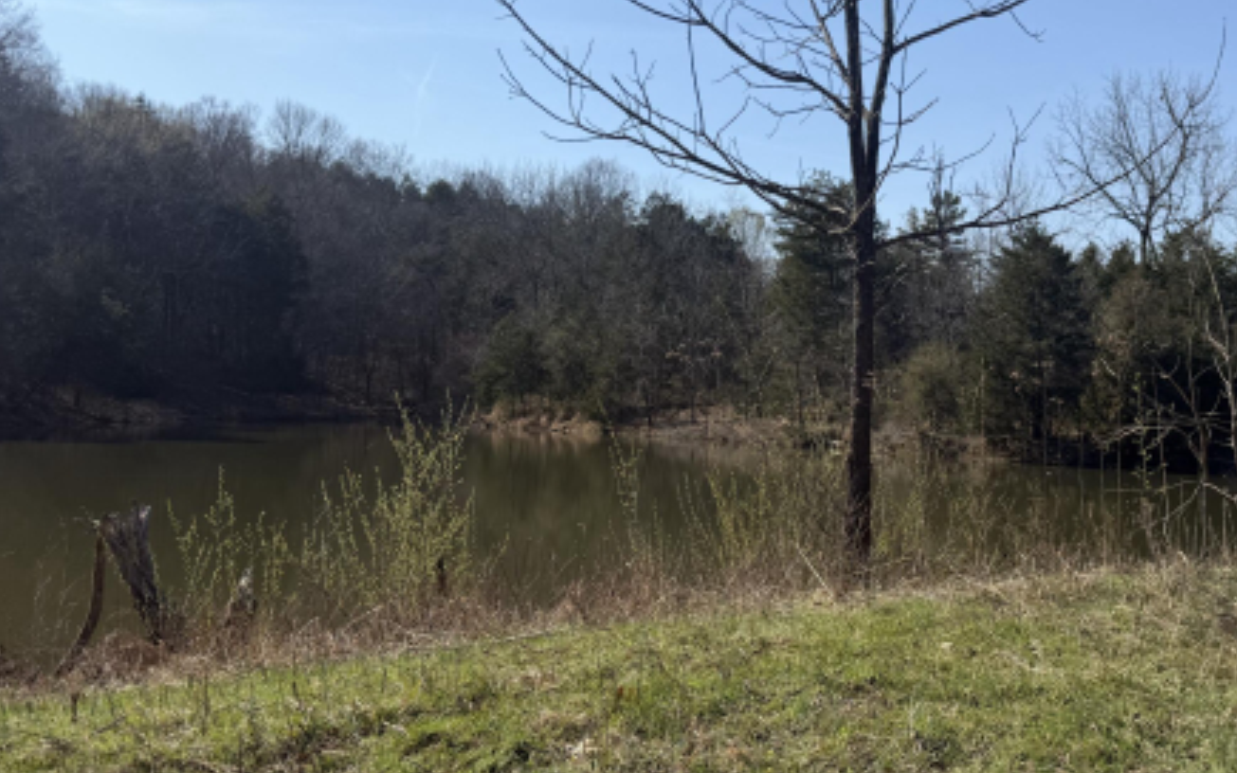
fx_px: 1315
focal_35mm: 39
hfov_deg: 49.5
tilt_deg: +2.9
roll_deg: +0.1
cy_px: 369
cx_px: 820
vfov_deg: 32.8
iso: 80
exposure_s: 1/4673
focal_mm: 6.76
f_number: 1.78
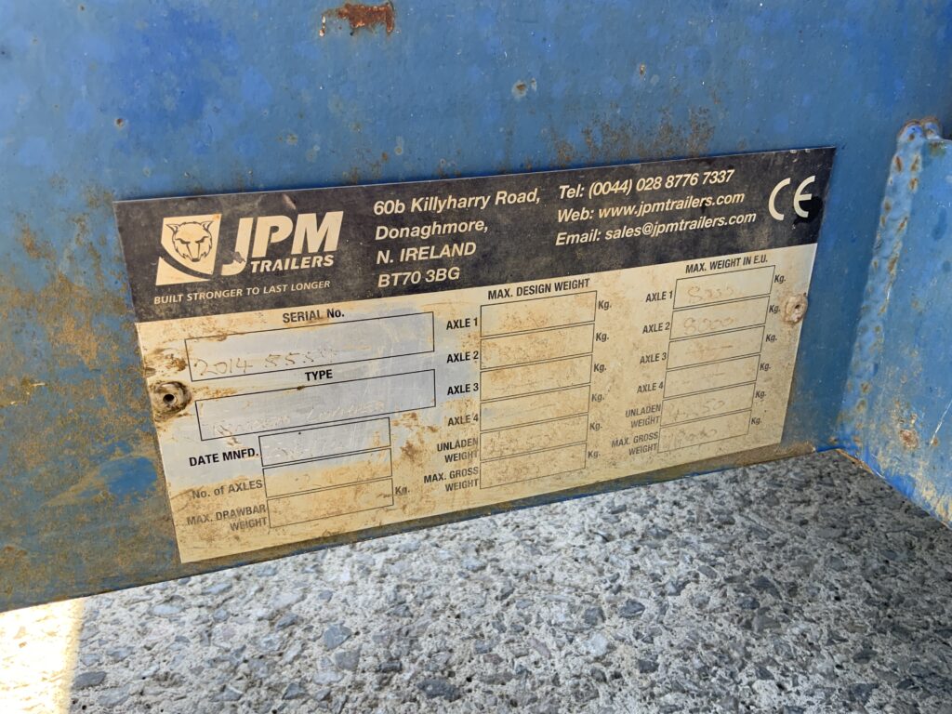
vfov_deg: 48.2
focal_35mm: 29
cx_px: 476
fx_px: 798
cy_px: 357
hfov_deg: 61.7
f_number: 1.8
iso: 20
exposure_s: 1/122
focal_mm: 3
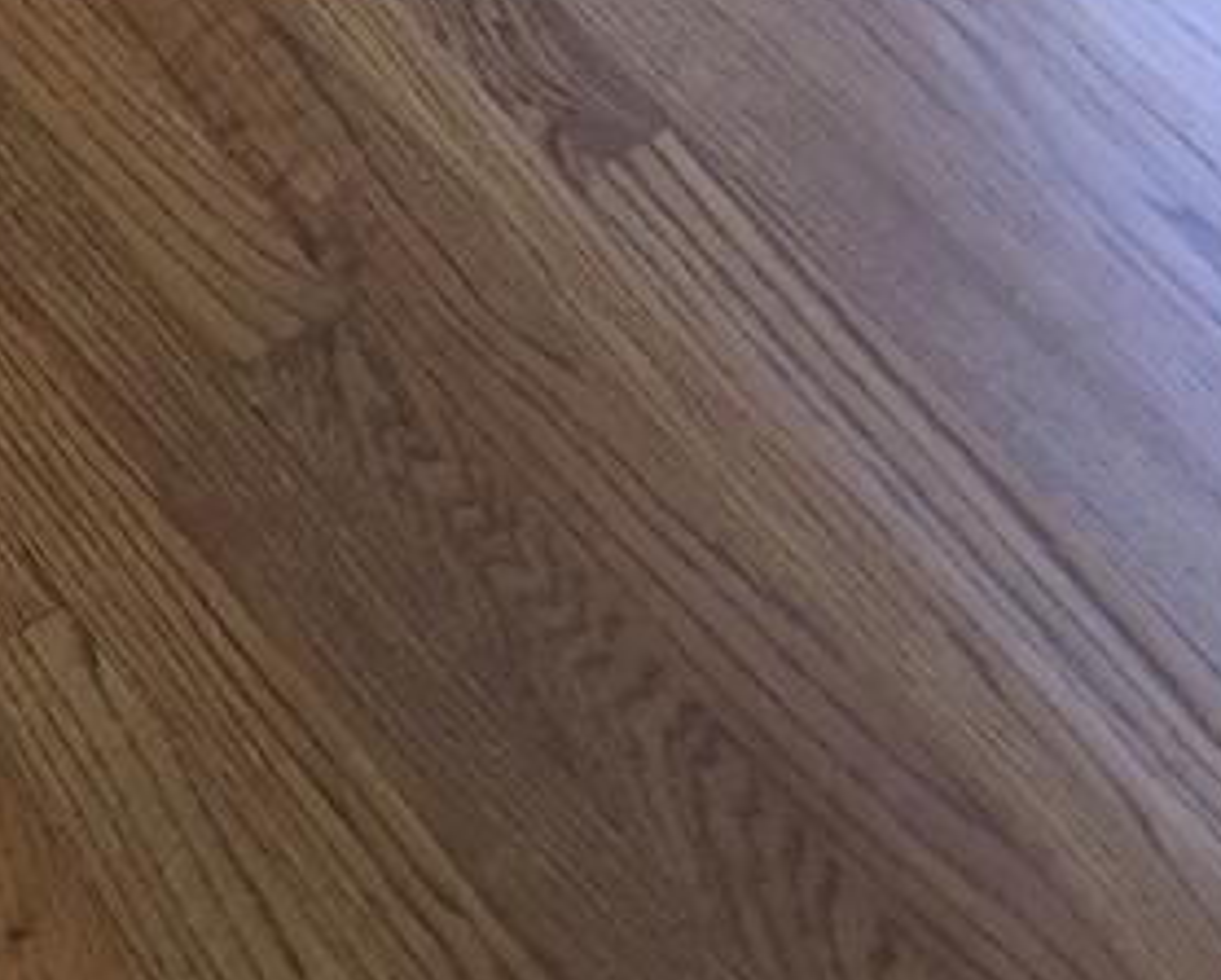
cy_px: -1226
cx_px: -395
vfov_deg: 11.0
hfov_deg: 15.0
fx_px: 4413
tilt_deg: -31.5
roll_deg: -1.5
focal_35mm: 122
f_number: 2.2
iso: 32
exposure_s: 1/40
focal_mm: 4.15
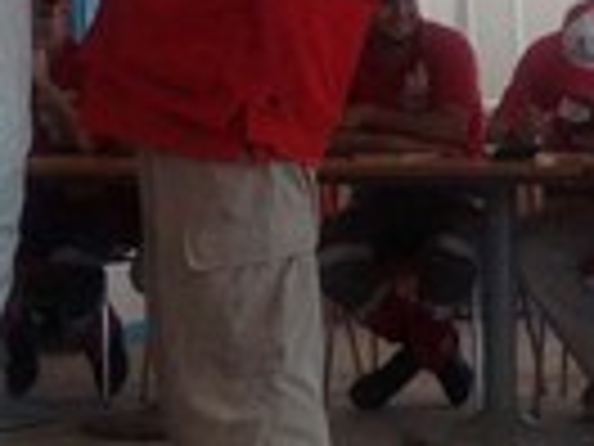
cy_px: 162
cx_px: 378
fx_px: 2728
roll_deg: +2.3
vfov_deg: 9.3
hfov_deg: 12.4
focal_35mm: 159
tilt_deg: -6.1
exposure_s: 1/60
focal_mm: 4.28
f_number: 2.4
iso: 50
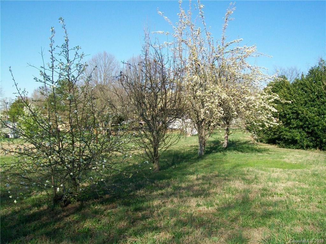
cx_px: 163
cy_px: 122
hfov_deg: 51.4
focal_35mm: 36
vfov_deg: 39.7
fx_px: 339
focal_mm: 6
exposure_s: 1/250
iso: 64
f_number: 4.8
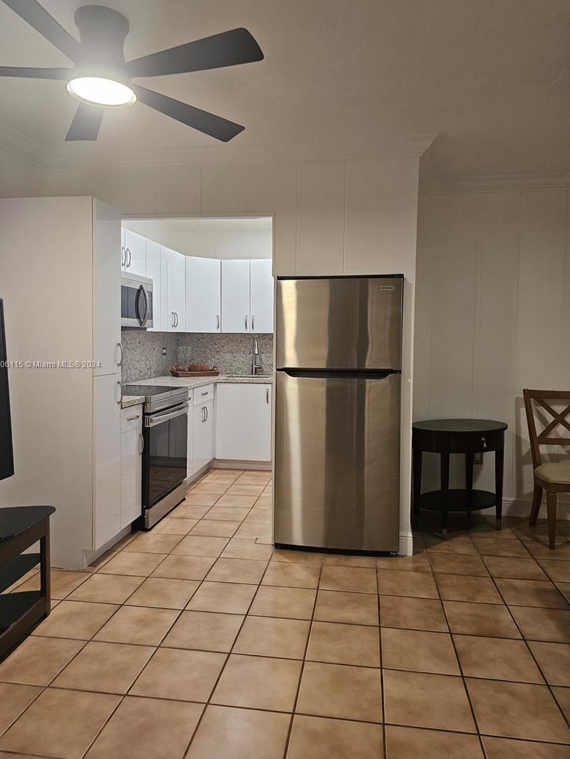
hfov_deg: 56.8
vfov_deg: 71.6
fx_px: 527
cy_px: 365
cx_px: 277
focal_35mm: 24
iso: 320
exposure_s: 1/120
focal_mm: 6.3
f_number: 1.7
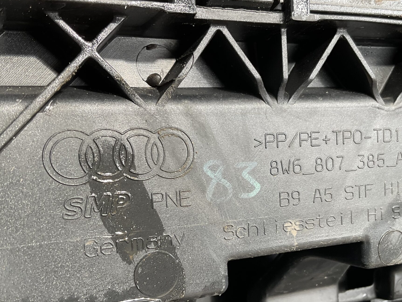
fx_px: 499
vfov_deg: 33.4
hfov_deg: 43.8
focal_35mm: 43
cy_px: 187
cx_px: 227
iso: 40
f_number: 1.8
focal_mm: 3
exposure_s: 1/120
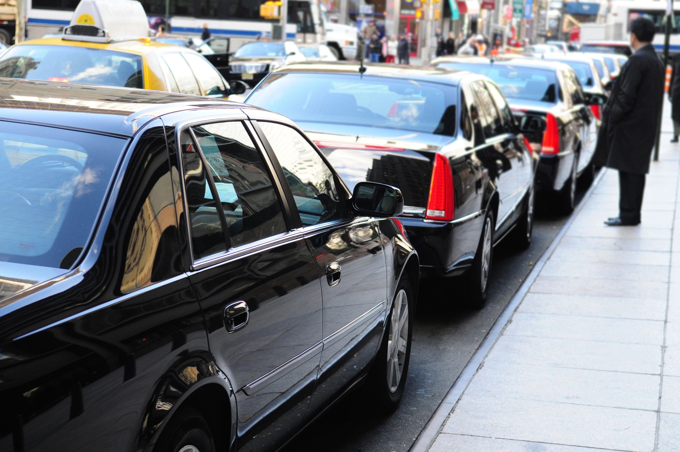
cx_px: 340
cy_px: 226
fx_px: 1556
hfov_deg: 24.6
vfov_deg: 16.5
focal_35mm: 82
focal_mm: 55
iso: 320
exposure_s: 1/60
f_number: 5
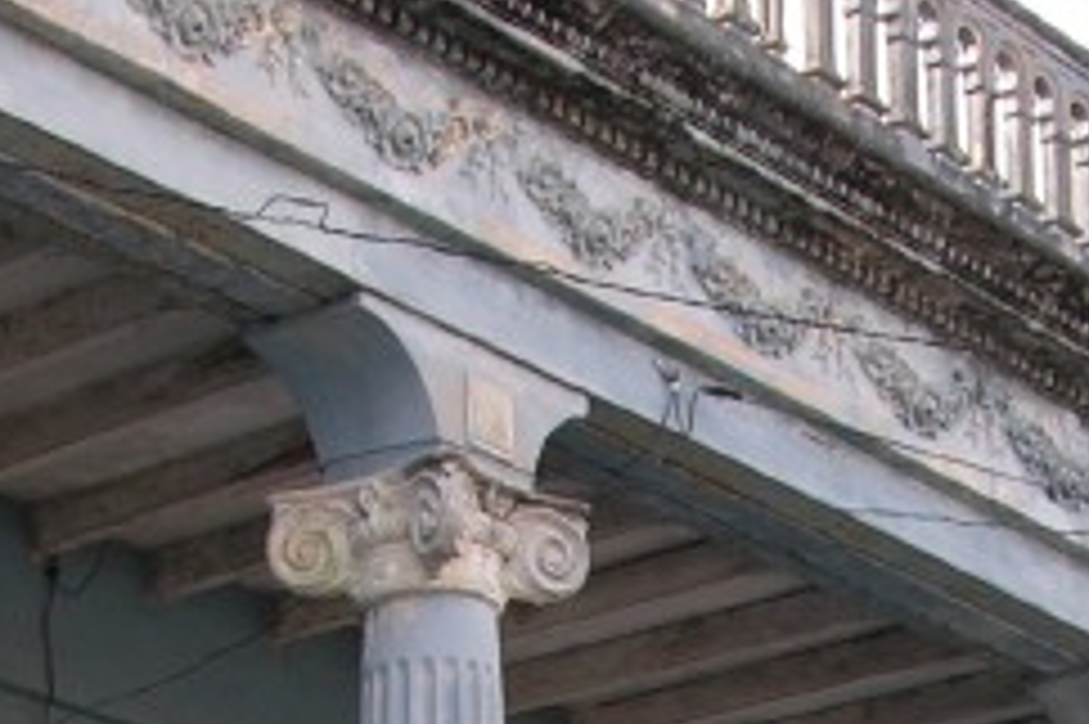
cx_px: 698
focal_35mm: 154
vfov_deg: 8.4
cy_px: 1475
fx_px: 4655
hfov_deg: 13.3
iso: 50
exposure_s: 1/99.9
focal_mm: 8.9
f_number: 4.5
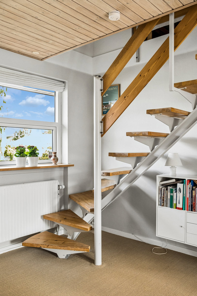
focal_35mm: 29
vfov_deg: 63.7
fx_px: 238
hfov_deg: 45.0
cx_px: 98
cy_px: 148
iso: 1000
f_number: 3.2
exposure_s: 1/160
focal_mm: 29
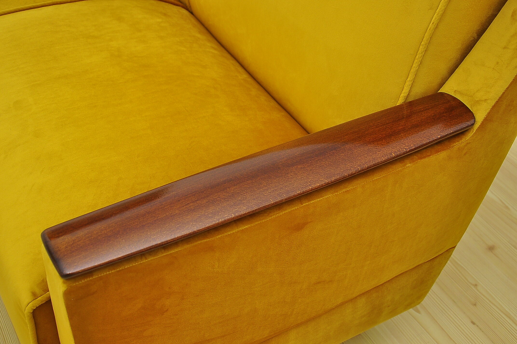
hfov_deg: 35.1
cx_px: 258
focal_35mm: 57
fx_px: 818
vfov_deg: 23.7
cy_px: 172
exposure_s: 1/200
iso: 400
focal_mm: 38
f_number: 5.6
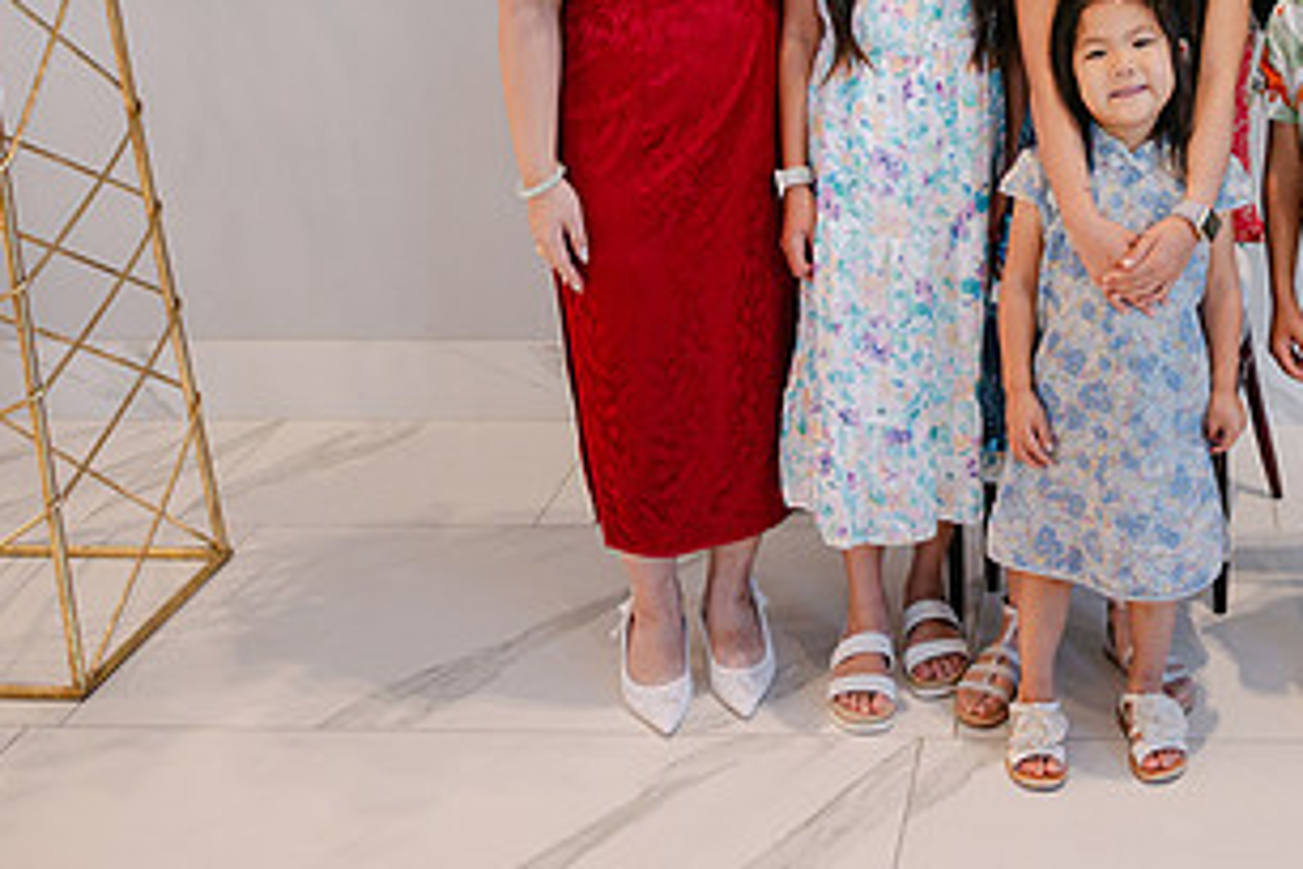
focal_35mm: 53
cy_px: 55
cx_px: 1082
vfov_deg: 24.6
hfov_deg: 36.0
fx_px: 1918
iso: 800
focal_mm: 28
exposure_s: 1/125
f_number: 4
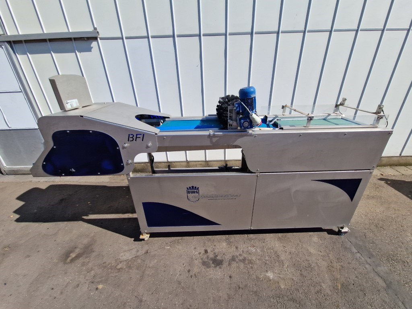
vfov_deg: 89.9
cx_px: 206
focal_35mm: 13
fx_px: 155
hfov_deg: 106.2
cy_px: 154
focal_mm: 2.2
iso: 50
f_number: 2.2
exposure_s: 1/2400
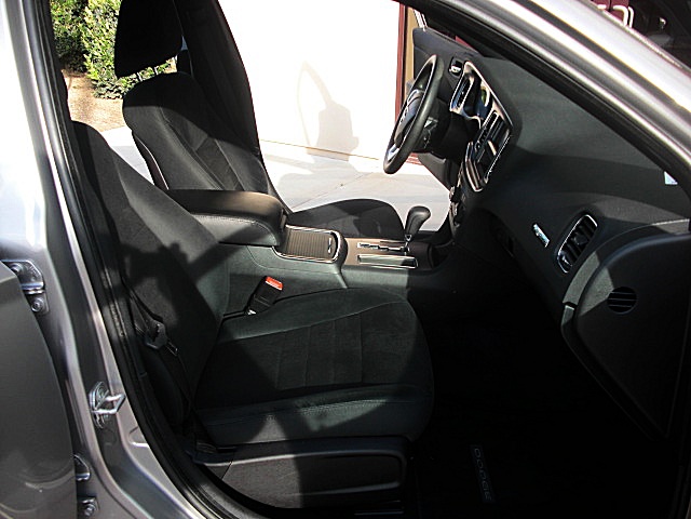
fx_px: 719
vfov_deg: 39.7
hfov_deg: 51.4
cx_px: 346
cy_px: 260
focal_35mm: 36
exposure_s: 1/160
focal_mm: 6.3
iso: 50
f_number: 2.8
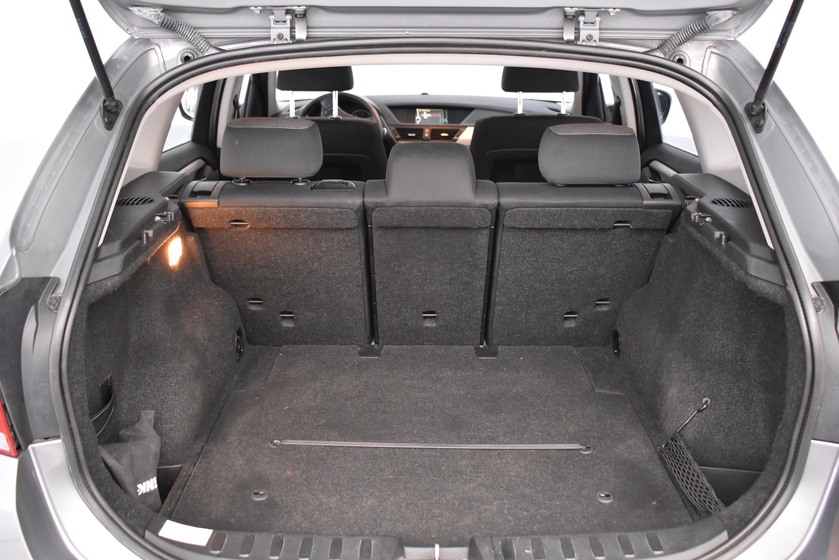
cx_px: 420
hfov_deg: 53.1
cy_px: 280
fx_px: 839
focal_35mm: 36
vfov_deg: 36.9
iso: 3200
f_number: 3.8
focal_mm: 24
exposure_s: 1/20
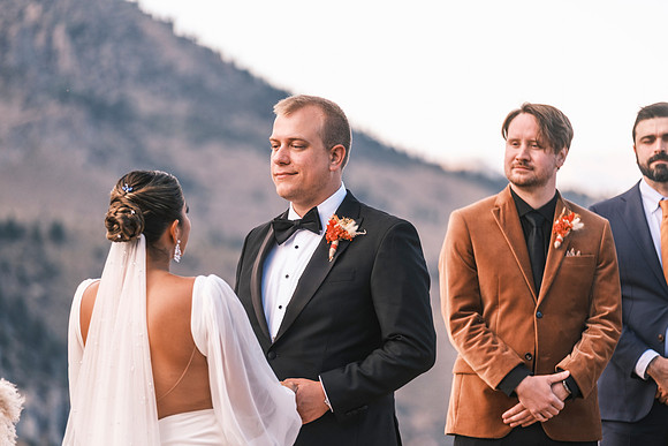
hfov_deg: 9.8
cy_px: 223
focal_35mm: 210
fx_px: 3897
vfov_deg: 6.5
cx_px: 334
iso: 400
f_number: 2.8
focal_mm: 140
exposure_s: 1/750
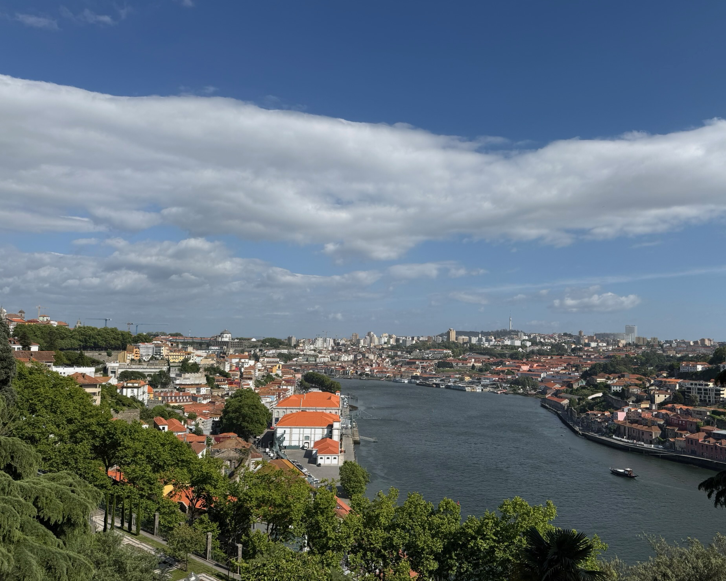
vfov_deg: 54.9
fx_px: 559
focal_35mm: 26
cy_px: 301
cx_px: 403
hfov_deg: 65.8
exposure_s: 1/7353
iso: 80
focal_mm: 6.76
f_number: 1.78
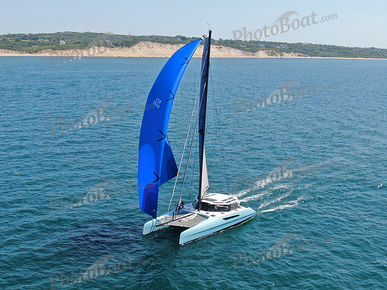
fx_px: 537
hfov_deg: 39.7
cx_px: 194
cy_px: 145
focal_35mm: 48
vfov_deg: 30.3
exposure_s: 1/640
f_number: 3.8
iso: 100
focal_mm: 8.6
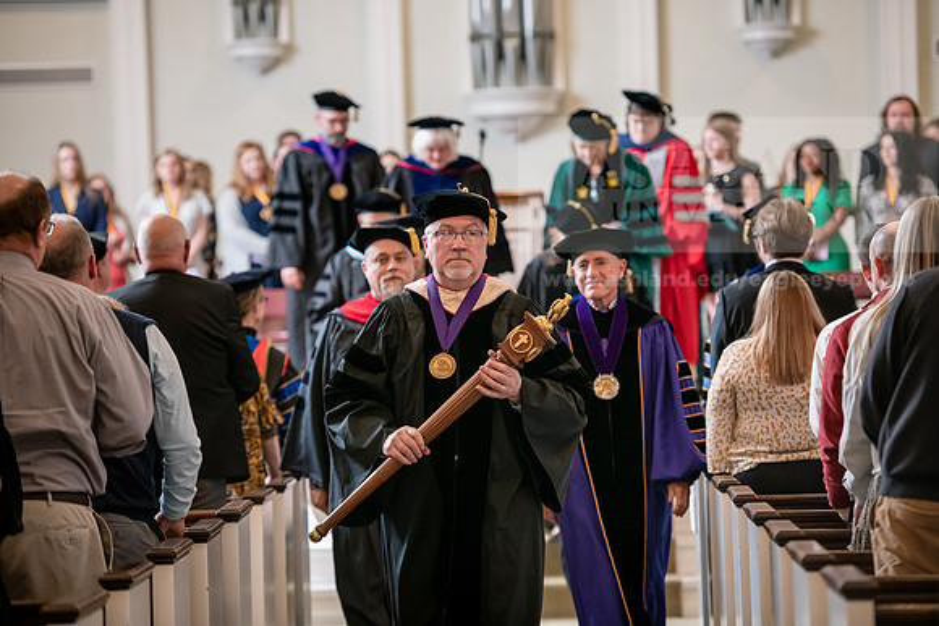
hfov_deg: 15.2
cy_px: 313
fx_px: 3522
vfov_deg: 10.2
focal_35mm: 135
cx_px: 470
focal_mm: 135
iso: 1600
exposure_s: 1/200
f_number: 3.2
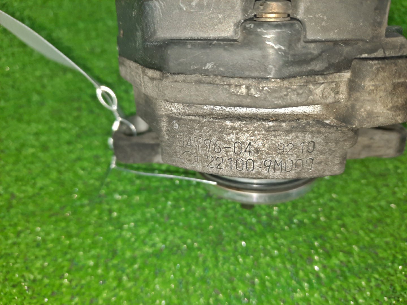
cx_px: 204
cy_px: 152
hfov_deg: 69.4
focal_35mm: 25
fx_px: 294
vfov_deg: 54.9
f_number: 2
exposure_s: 1/50
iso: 160
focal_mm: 4.6
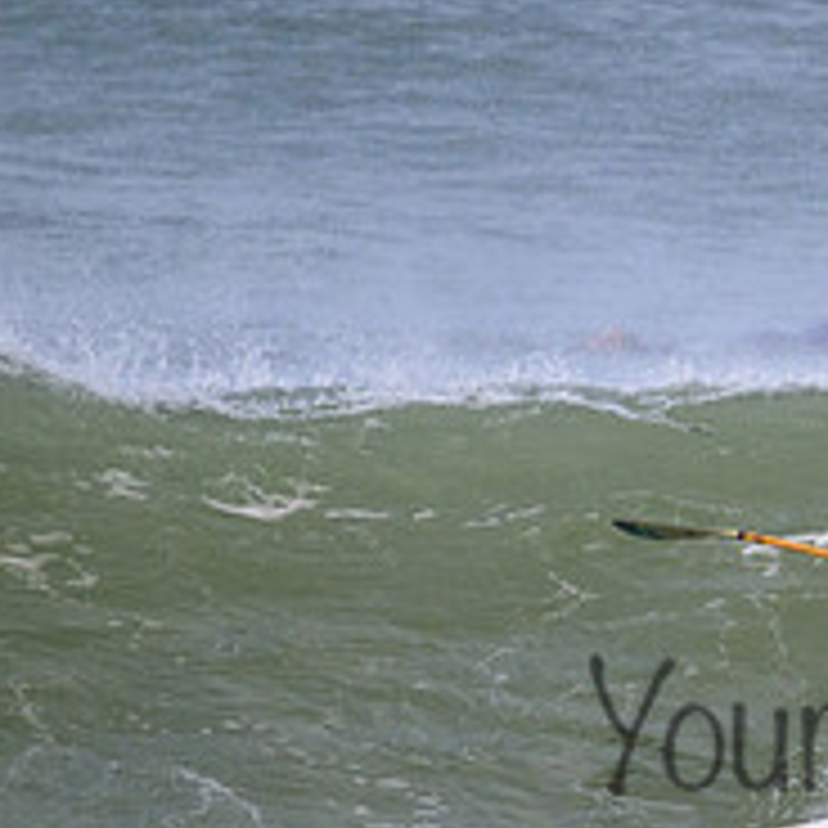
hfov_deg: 0.8
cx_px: 1053
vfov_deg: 0.8
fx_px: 58075
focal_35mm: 2146
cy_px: 686
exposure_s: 1/2000
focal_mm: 800
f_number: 11
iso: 1250
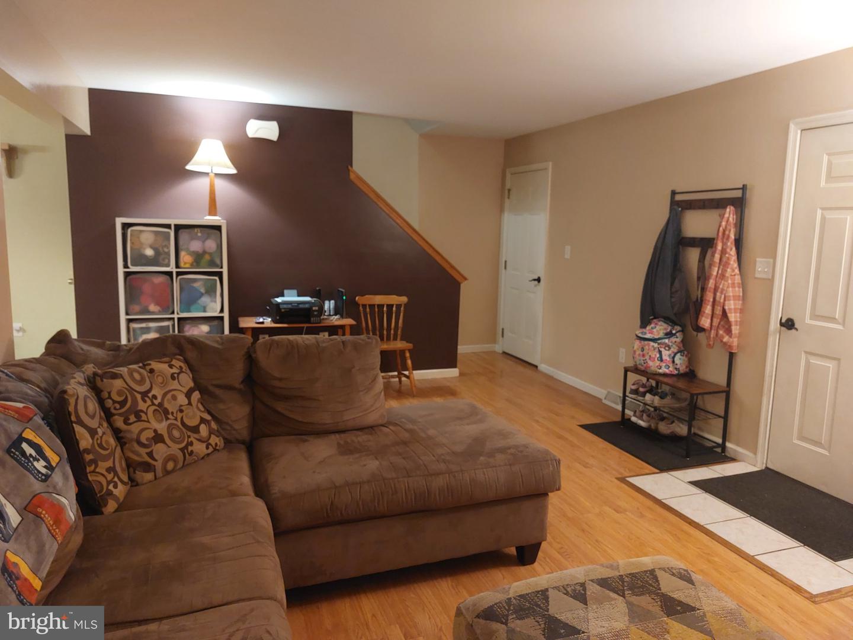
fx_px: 591
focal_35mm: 24
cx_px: 426
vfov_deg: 56.8
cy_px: 320
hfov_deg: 71.6
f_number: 1.8
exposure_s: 1/24
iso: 500
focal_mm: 5.23
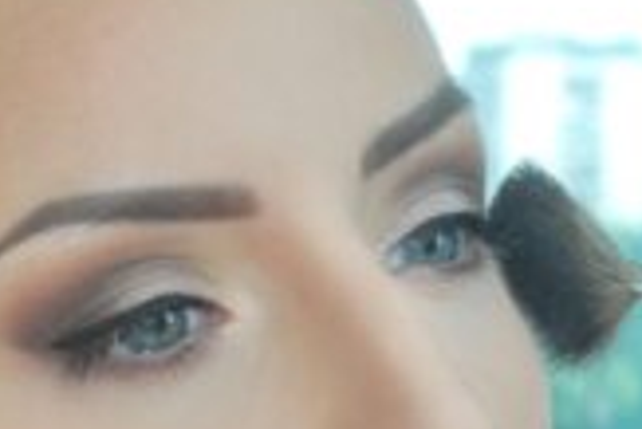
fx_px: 3748
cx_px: 540
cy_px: 486
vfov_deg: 6.5
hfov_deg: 9.8
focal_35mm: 210
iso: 800
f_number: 7.1
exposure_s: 1/200
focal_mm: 38
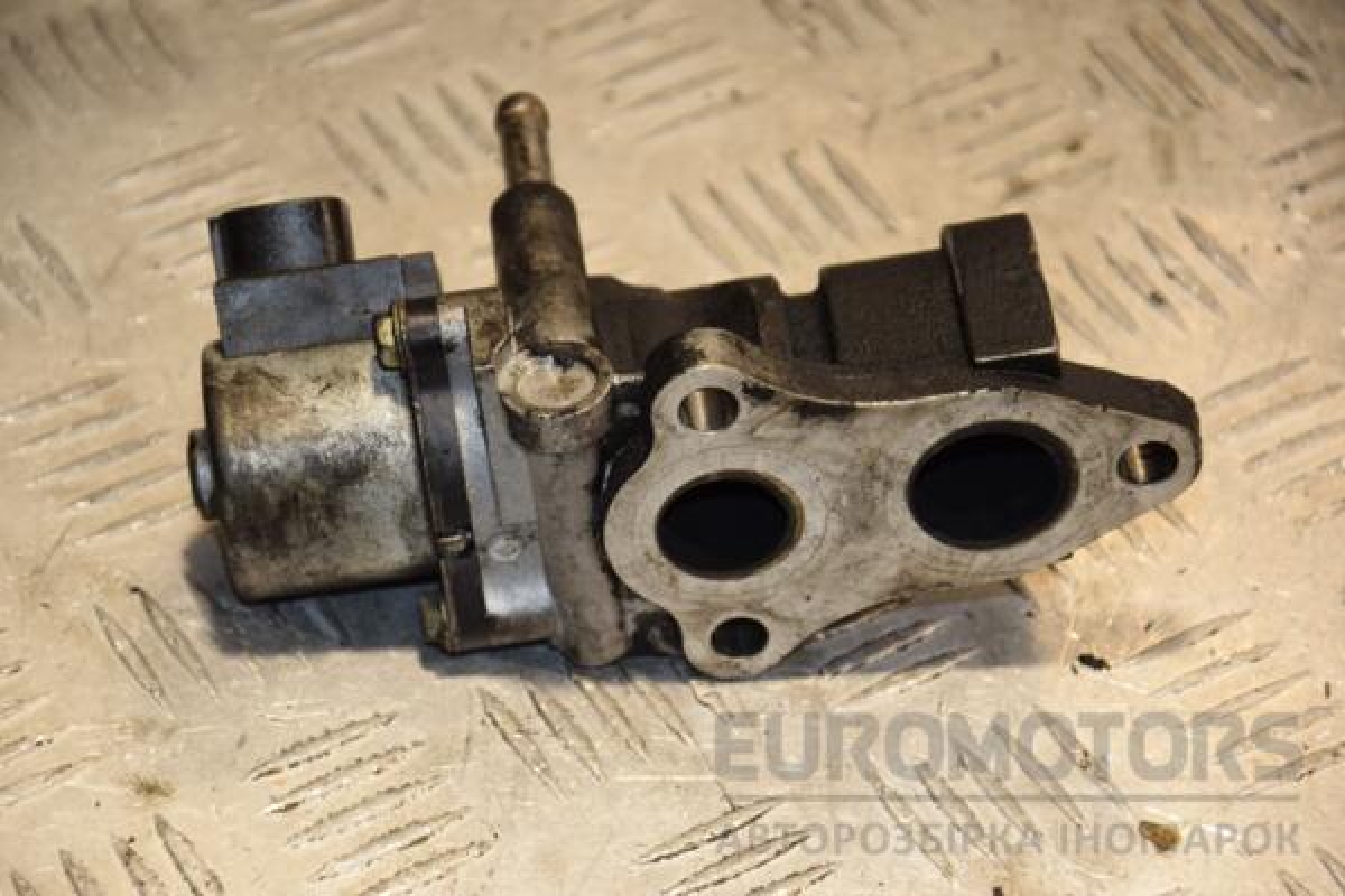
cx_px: 672
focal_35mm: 158
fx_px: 5884
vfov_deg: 8.7
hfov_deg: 13.0
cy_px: 448
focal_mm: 105
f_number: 5.6
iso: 800
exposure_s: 1/200
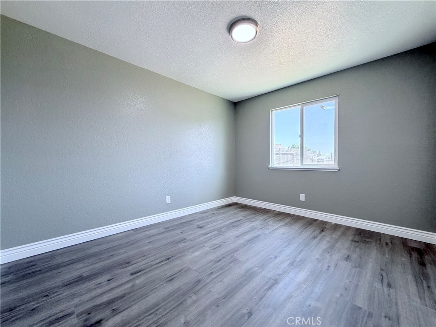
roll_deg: -0.1
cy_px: 164
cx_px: 218
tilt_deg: -0.6
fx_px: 176
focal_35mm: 14
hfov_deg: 102.1
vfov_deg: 85.7
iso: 200
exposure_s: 1/120
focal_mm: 2.22
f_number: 2.2
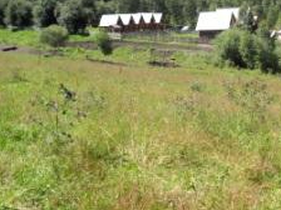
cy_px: 21
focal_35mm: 76
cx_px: 218
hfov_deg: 25.3
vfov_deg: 19.0
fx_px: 617
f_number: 8
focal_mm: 7.9
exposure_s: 1/60
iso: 64
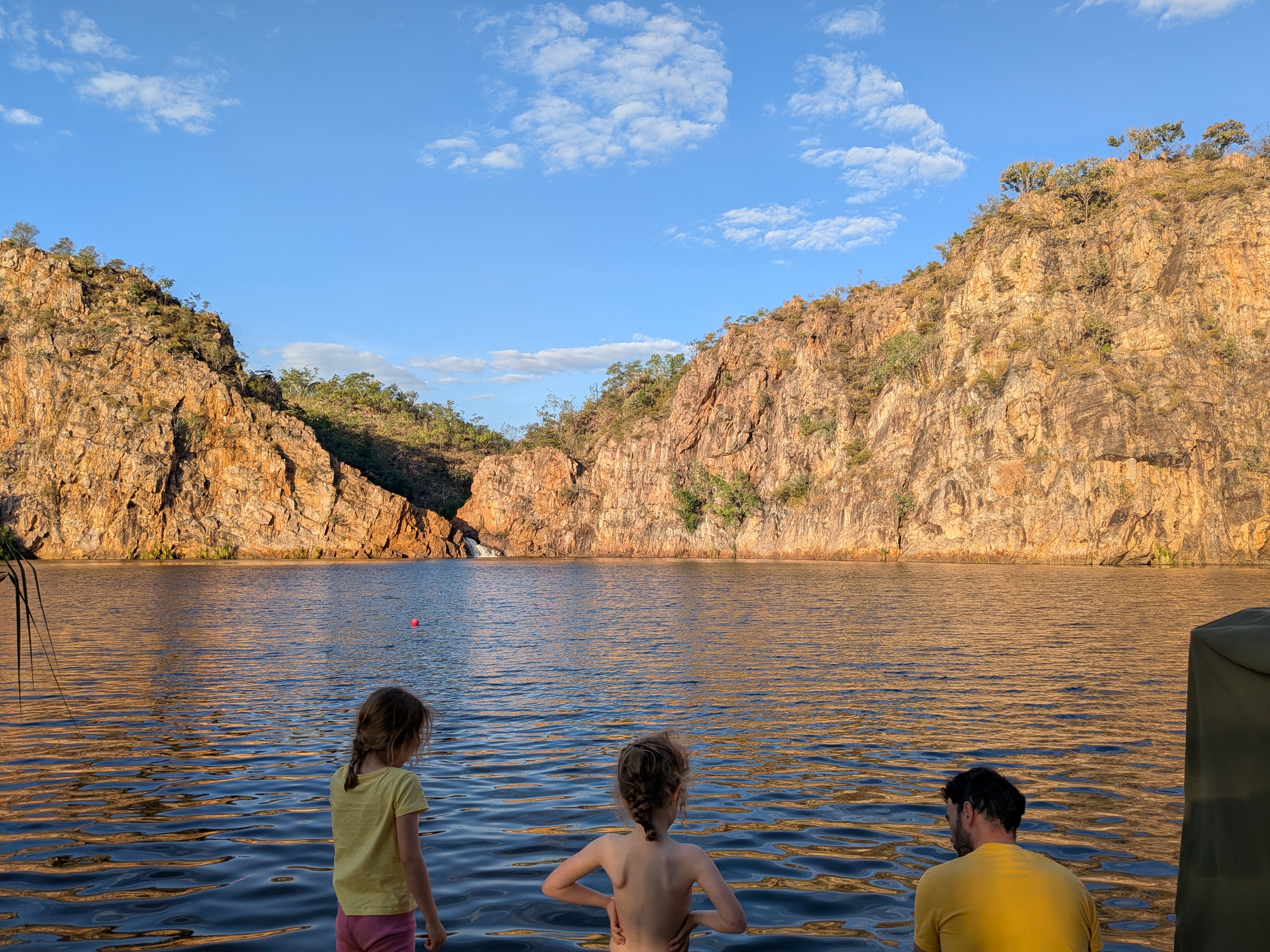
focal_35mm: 24
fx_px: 881
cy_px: 476
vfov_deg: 56.8
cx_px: 635
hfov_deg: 71.6
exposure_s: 1/836
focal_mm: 4.53
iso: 28
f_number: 1.7
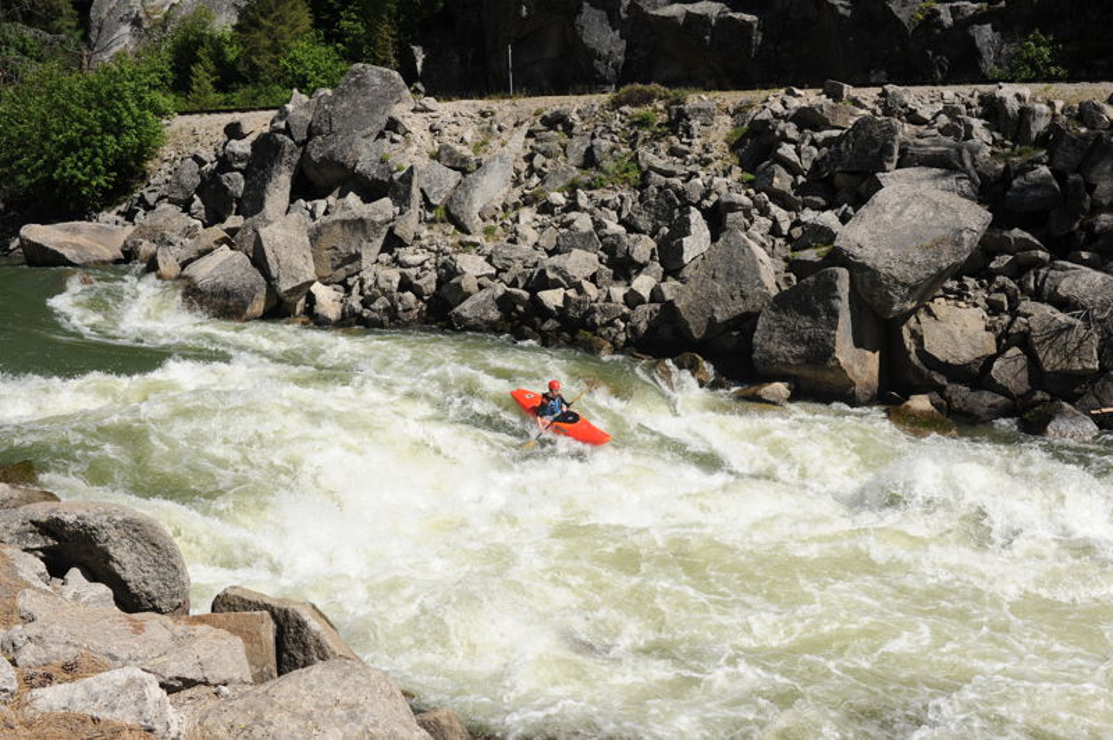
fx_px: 1081
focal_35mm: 35
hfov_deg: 54.5
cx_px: 556
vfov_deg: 37.8
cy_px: 370
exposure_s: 1/500
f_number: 9
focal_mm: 35
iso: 200
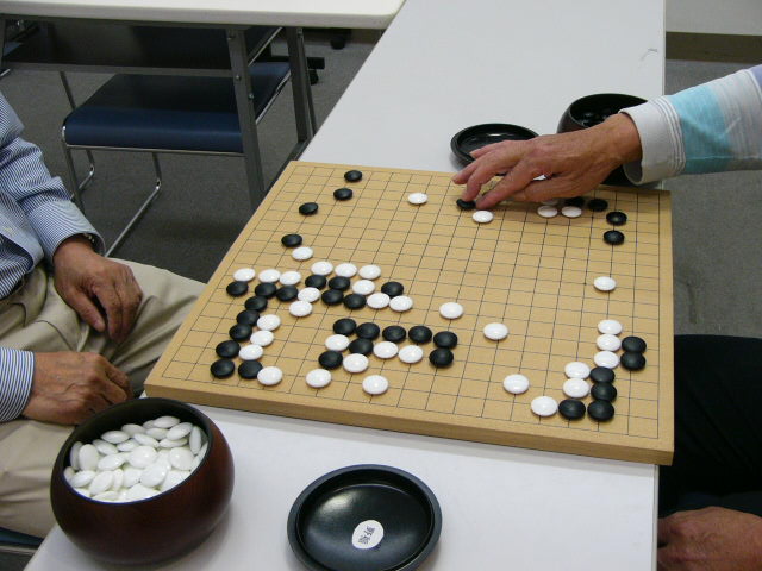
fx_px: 925
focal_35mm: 42
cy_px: 286
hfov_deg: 44.8
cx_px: 381
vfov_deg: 34.3
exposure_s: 1/60
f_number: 2.8
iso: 150
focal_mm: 5.5
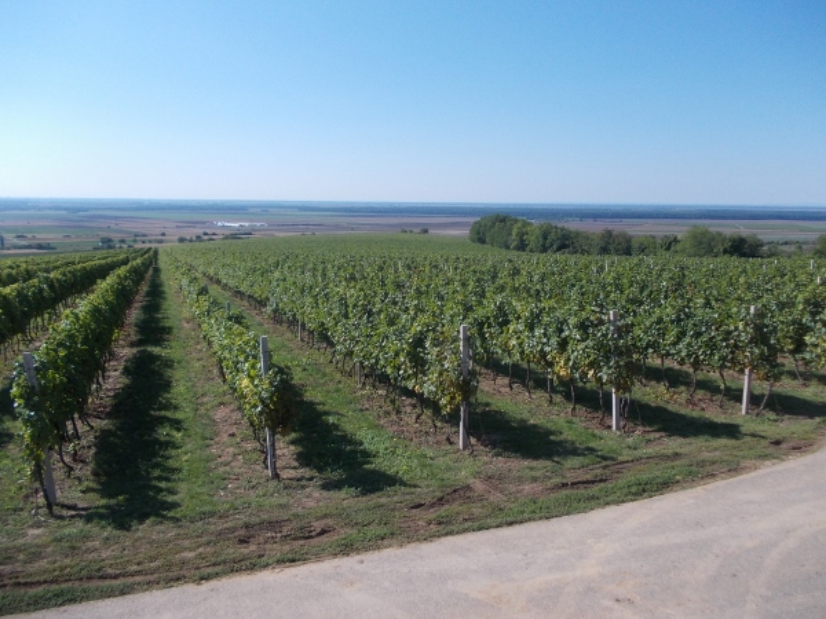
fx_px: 668
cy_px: 310
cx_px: 413
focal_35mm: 28
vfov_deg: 49.7
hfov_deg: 63.4
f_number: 2.7
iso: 80
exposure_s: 1/1250
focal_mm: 4
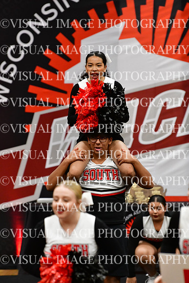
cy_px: 142
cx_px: 94
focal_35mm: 300
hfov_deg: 4.6
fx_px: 2361
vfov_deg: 6.9
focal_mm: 200
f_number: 3.5
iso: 4000
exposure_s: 1/500
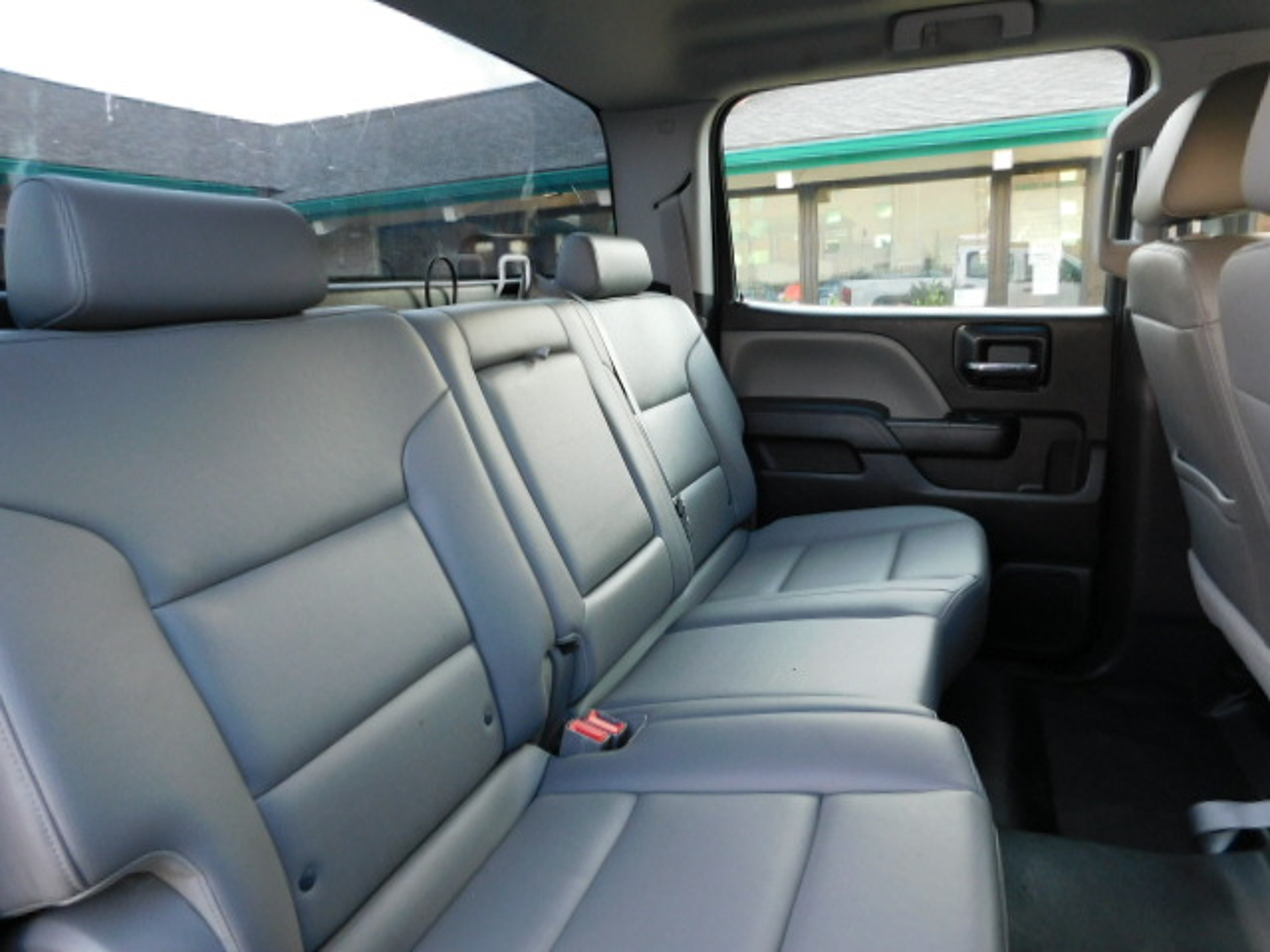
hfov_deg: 73.9
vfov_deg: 58.9
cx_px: 635
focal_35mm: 23
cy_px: 476
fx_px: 844
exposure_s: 1/40
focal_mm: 4
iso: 125
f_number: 3
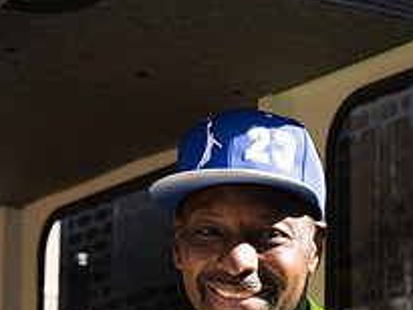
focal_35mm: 135
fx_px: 1612
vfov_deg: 10.8
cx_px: 155
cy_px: 389
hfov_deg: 14.6
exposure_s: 1/640
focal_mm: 64
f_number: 4.5
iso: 400
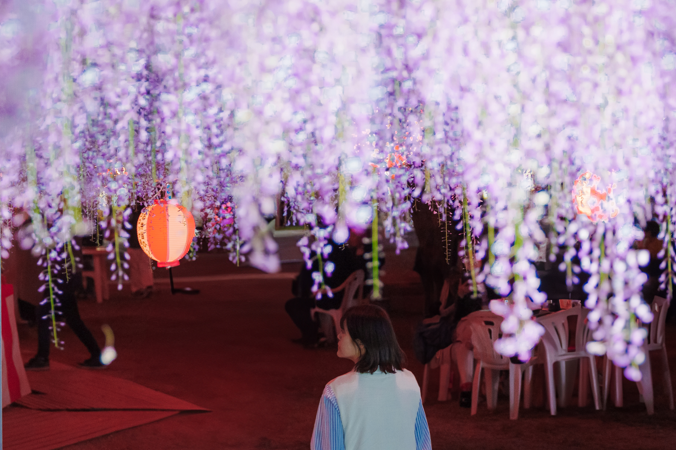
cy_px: 254
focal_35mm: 102
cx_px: 185
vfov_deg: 13.4
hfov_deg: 19.8
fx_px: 1923
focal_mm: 47.2
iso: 1600
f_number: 2.8
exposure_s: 1/125
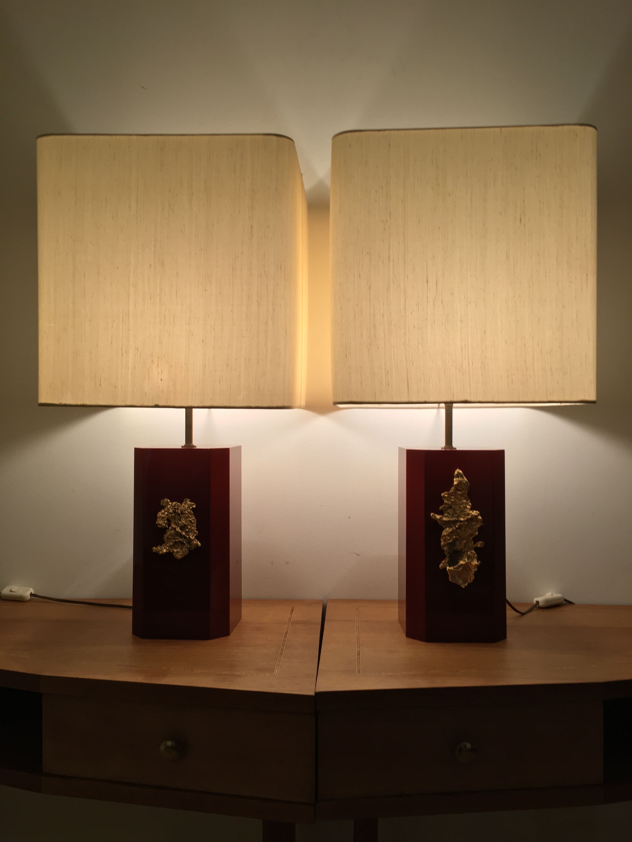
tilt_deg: +0.4
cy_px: 421
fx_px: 706
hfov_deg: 48.2
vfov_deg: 61.7
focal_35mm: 29
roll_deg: -0.6
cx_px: 316
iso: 40
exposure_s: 1/33
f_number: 2.2
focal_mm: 4.15
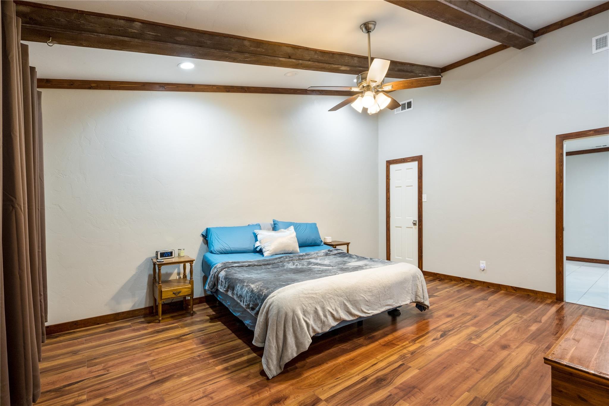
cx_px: 304
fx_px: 271
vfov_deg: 73.7
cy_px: 203
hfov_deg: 96.7
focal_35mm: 16
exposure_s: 1/2
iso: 320
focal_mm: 16
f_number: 7.1
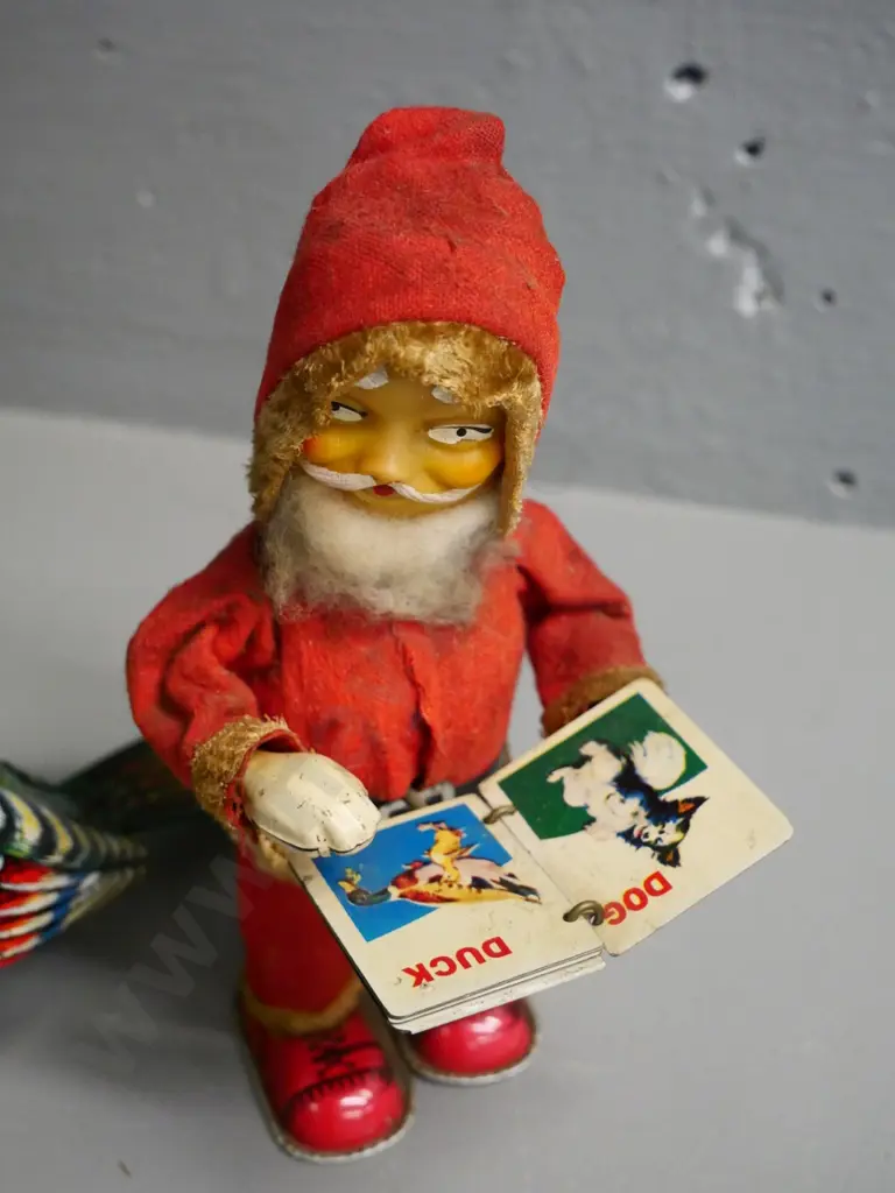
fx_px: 1724
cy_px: 596
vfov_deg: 38.2
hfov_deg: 29.1
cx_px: 448
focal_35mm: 50
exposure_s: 1/100
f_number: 5
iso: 3200
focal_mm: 25
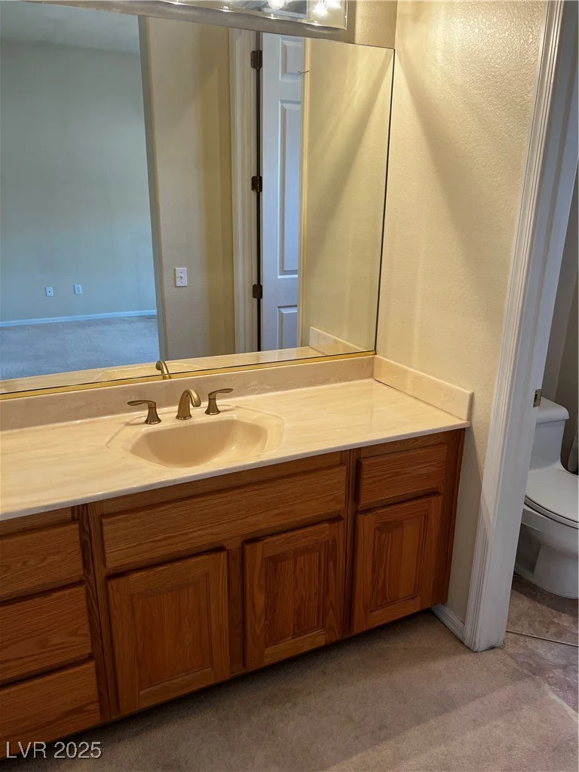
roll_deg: -1.2
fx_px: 580
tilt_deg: -19.8
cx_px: 290
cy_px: 386
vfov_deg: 67.3
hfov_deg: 53.1
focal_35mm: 26
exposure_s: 1/120
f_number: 1.5
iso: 100
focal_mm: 5.7
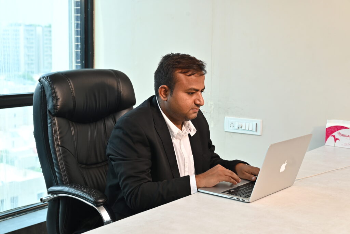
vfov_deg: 26.5
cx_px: 175
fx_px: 496
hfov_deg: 38.9
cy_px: 117
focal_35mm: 51
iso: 400
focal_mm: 51
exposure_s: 1/200
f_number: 5.6
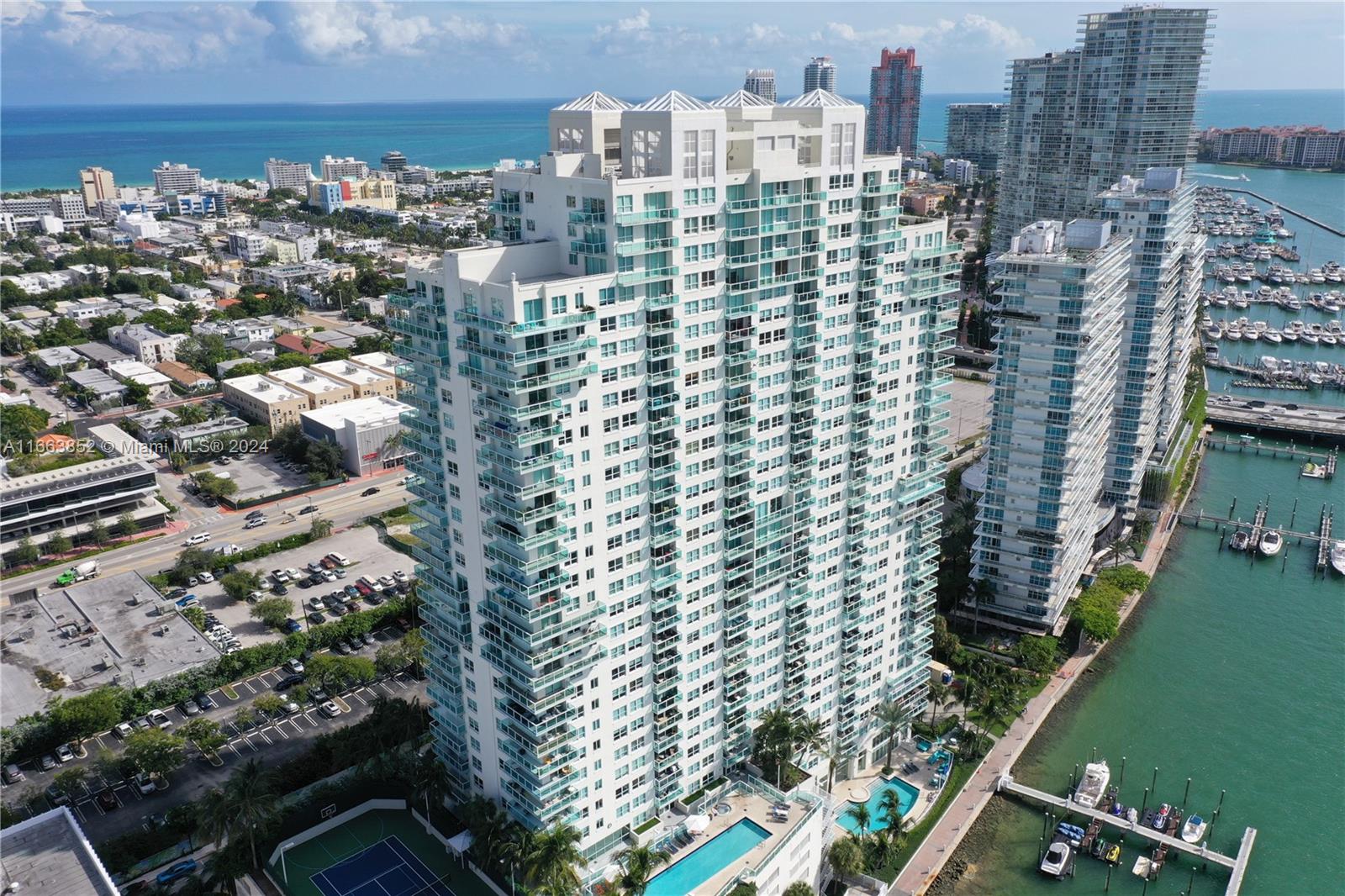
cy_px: 448
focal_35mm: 28
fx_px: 1046
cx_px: 672
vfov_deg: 46.4
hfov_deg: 65.5
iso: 100
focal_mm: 10.26
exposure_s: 1/500
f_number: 6.3
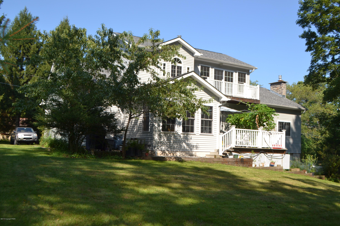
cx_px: 170
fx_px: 312
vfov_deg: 40.0
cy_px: 113
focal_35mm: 33
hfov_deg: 57.2
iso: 100
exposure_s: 1/200
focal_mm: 22
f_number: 5.6
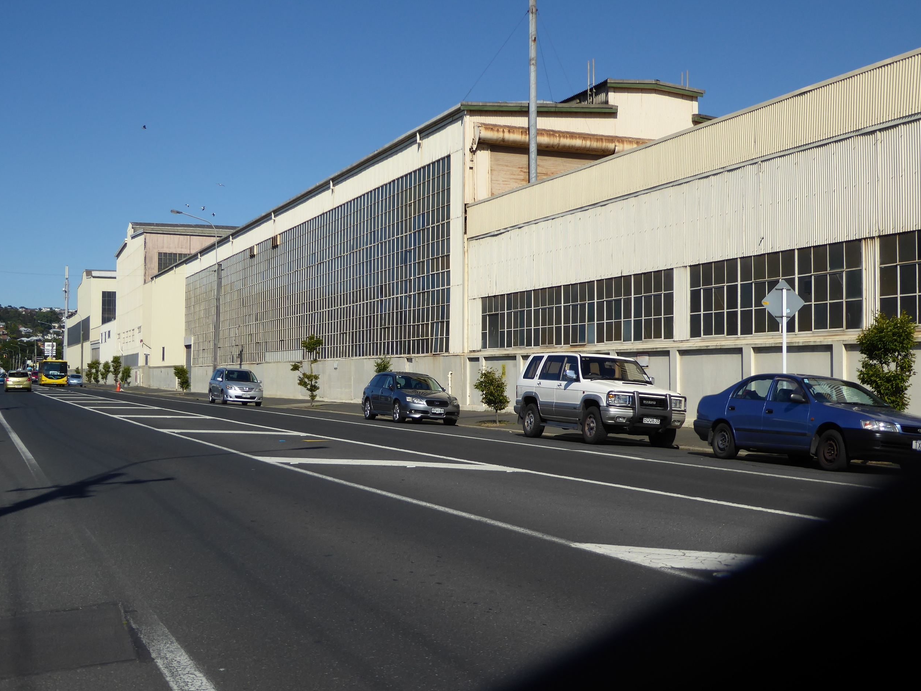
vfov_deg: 30.9
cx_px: 457
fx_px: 1250
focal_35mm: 47
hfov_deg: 40.4
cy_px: 346
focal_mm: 7.8
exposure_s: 1/1300
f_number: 3.9
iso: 80
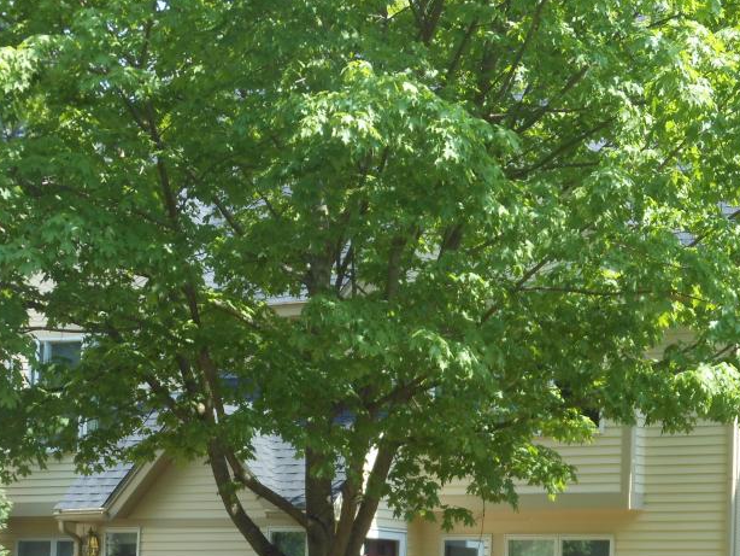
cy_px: 456
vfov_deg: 13.4
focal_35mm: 110
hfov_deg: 17.9
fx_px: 2352
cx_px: 292
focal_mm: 11.7
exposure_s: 1/125
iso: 80
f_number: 4.3
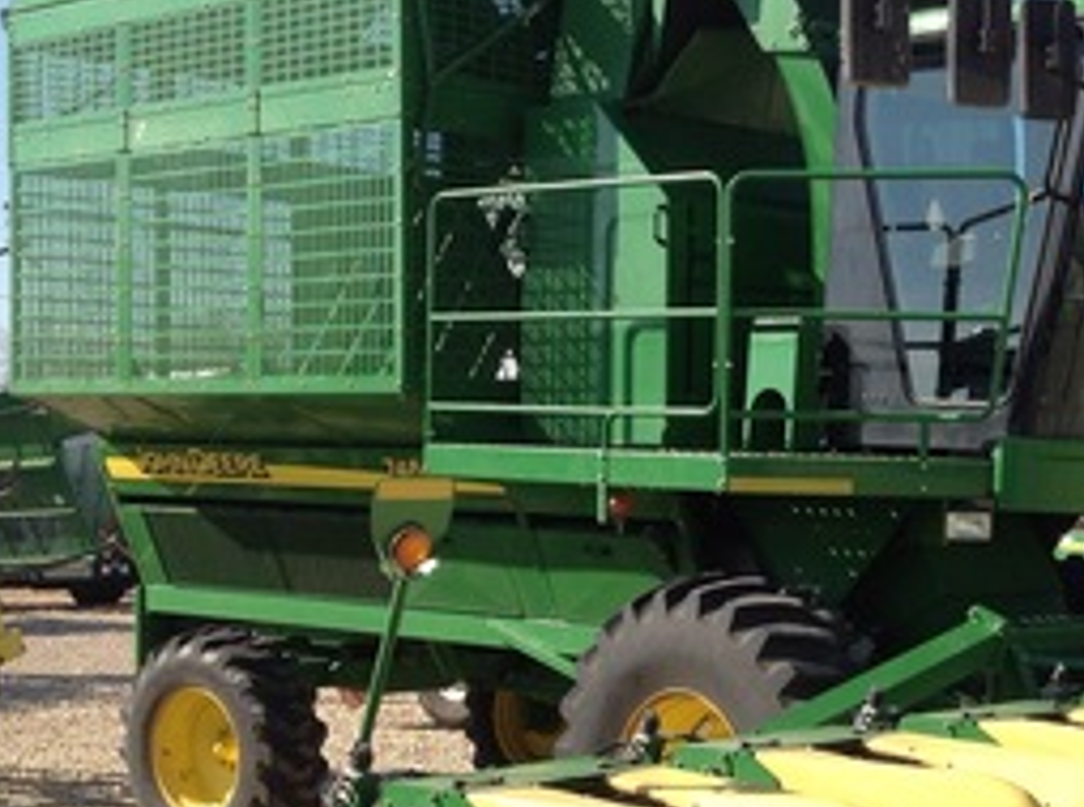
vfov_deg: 19.5
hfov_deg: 25.7
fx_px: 2342
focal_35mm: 75
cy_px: 504
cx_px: 841
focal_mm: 4.28
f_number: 2.4
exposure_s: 1/1259
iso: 50
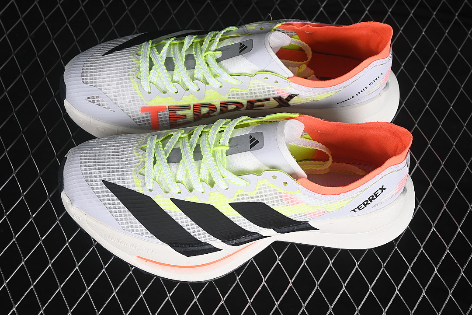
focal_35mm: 75
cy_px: 158
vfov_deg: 18.2
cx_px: 236
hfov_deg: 27.0
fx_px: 983
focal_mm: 50
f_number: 7.1
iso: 160
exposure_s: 1/80
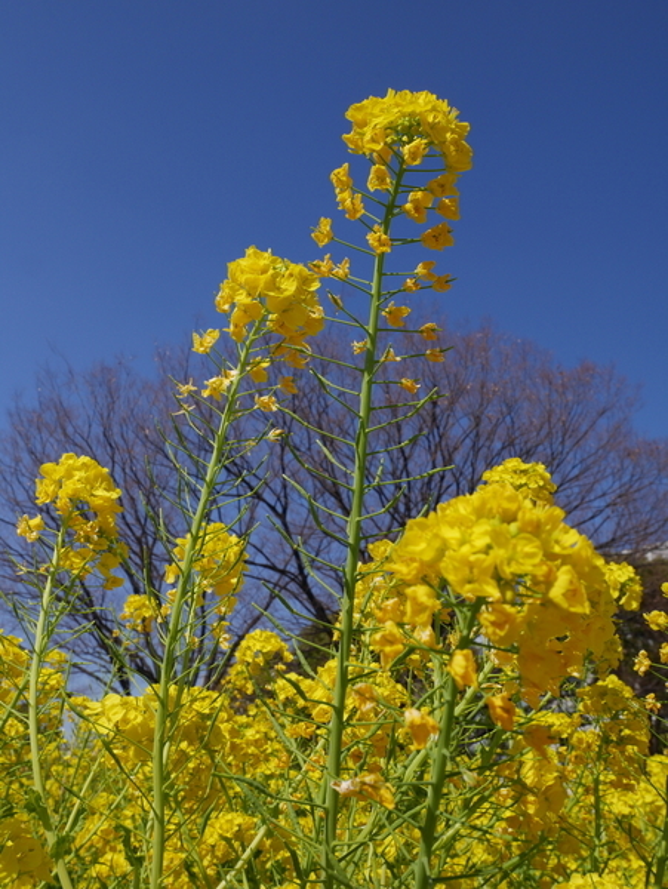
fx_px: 822
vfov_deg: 56.8
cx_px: 334
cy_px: 444
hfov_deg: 44.2
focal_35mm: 32
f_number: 10
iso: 200
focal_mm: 16
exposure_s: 1/400
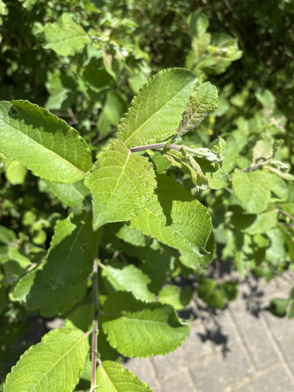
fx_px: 294
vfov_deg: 67.3
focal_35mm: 26
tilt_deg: -61.8
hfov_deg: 53.1
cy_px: 196
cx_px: 147
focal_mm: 5.96
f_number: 1.6
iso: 50
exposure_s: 1/1876
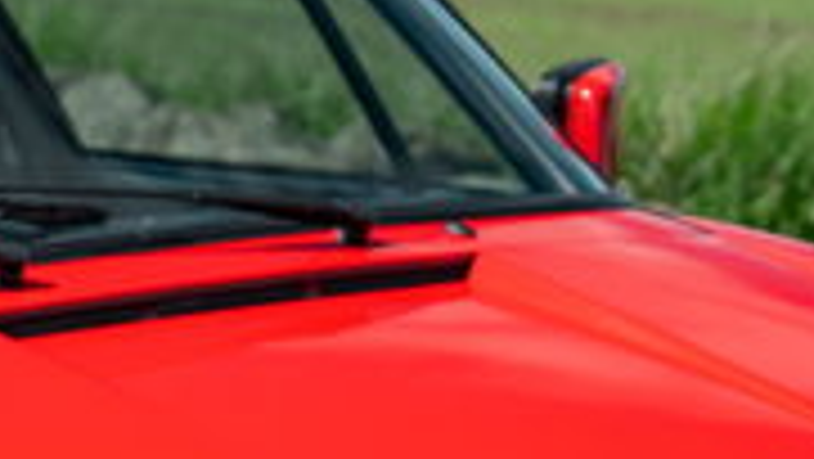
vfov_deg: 5.1
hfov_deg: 9.2
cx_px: 479
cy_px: 810
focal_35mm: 235
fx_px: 5074
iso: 100
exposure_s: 1/1250
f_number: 2.8
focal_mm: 53
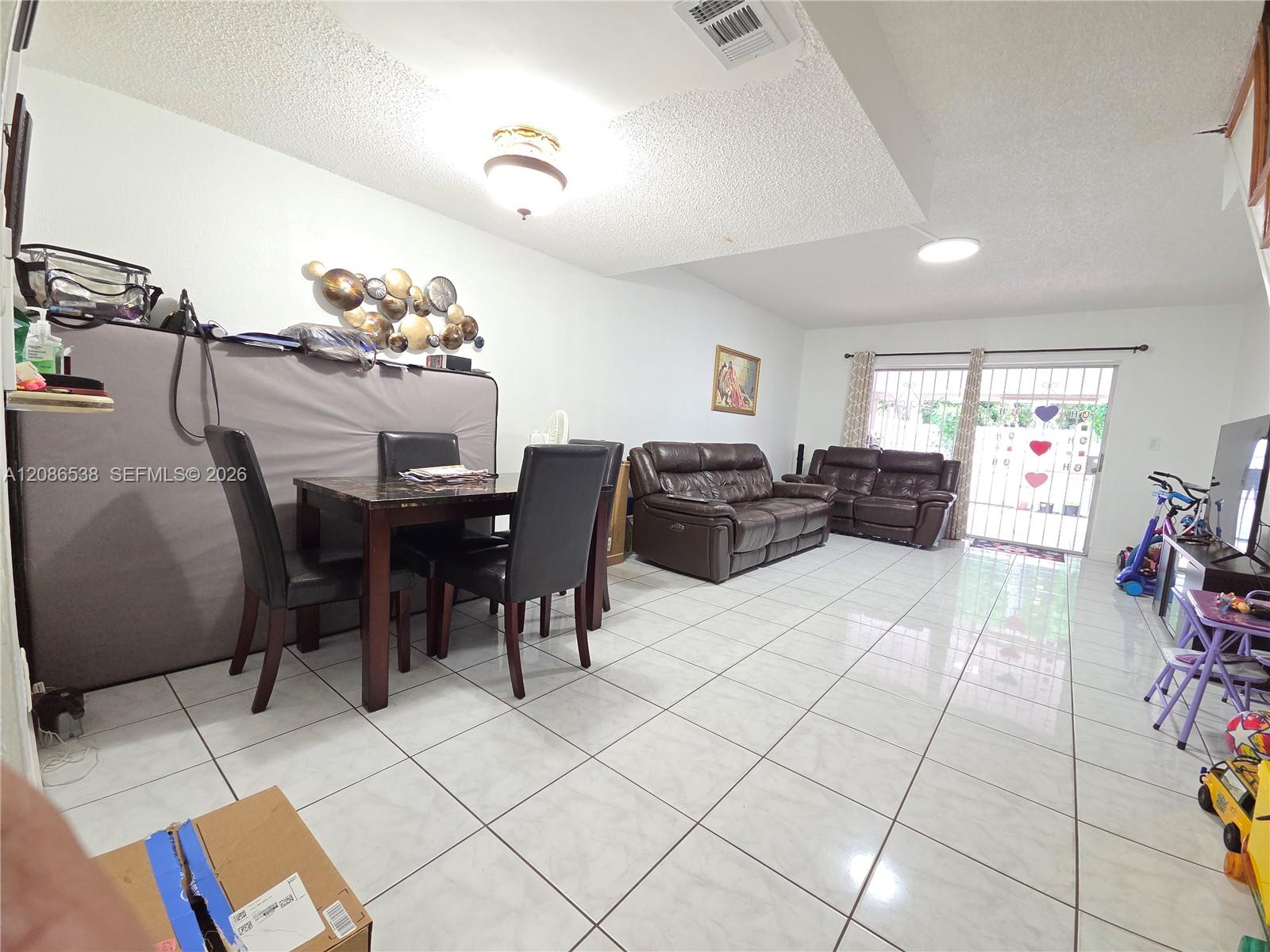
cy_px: 476
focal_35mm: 13
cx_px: 635
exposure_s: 1/60
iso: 400
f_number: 2.2
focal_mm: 2.2
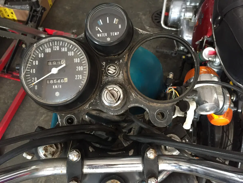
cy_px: 92
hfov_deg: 61.7
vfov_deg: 48.2
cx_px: 122
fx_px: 204
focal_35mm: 29
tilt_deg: -58.6
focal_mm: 4.15
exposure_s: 1/33
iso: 250
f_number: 2.2
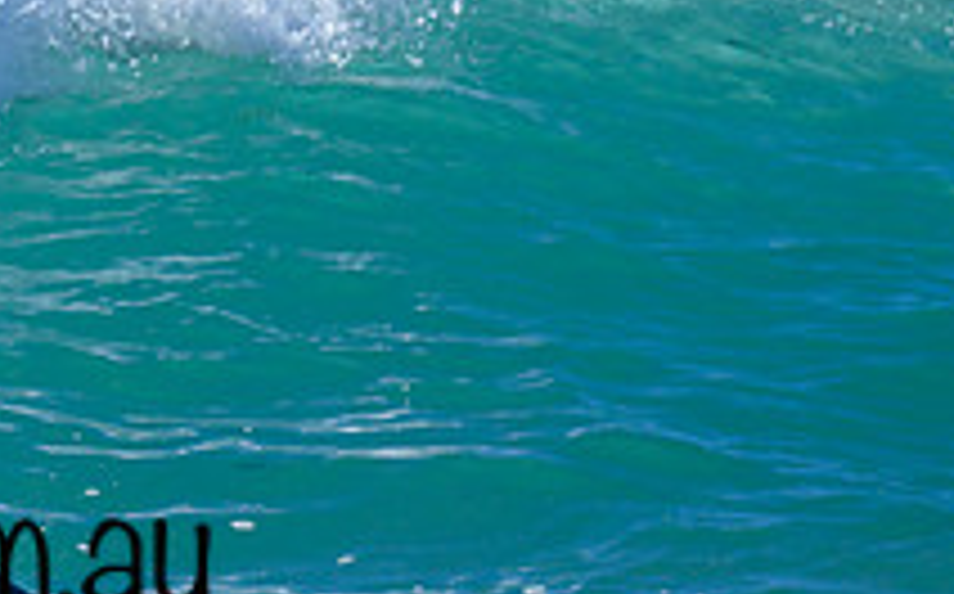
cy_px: 256
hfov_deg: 0.7
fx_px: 79630
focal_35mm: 3066
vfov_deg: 0.4
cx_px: -532
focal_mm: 800
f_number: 6.3
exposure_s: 1/2000
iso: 220
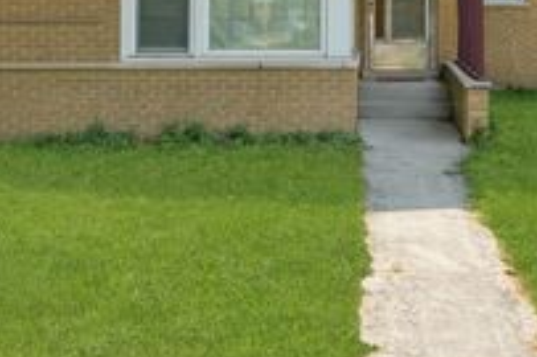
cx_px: 315
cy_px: -20
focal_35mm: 59
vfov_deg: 21.9
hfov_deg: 33.9
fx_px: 879
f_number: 7.1
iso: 1000
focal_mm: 24
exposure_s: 1/2500
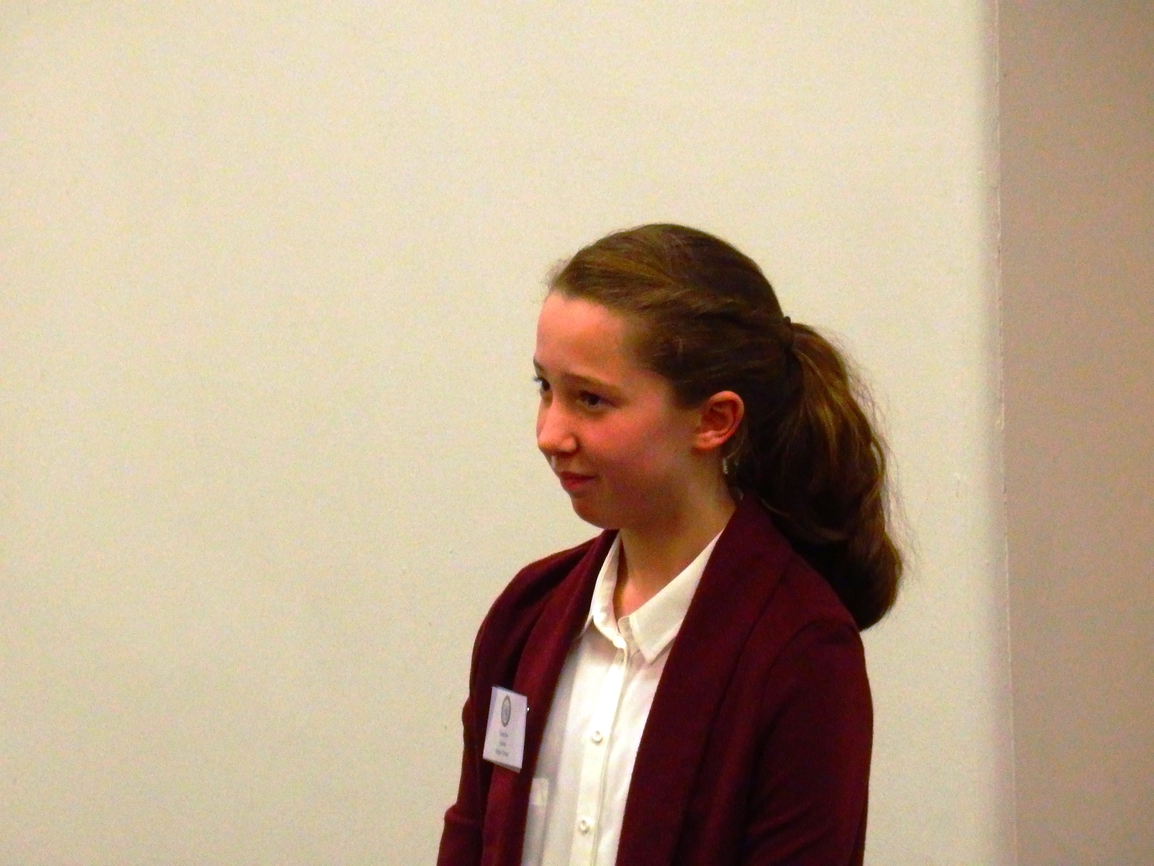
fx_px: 11068
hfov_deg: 6.0
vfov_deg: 4.5
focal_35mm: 332
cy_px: 433
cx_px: 577
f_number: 6.7
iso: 1250
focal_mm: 59.3
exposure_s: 1/30
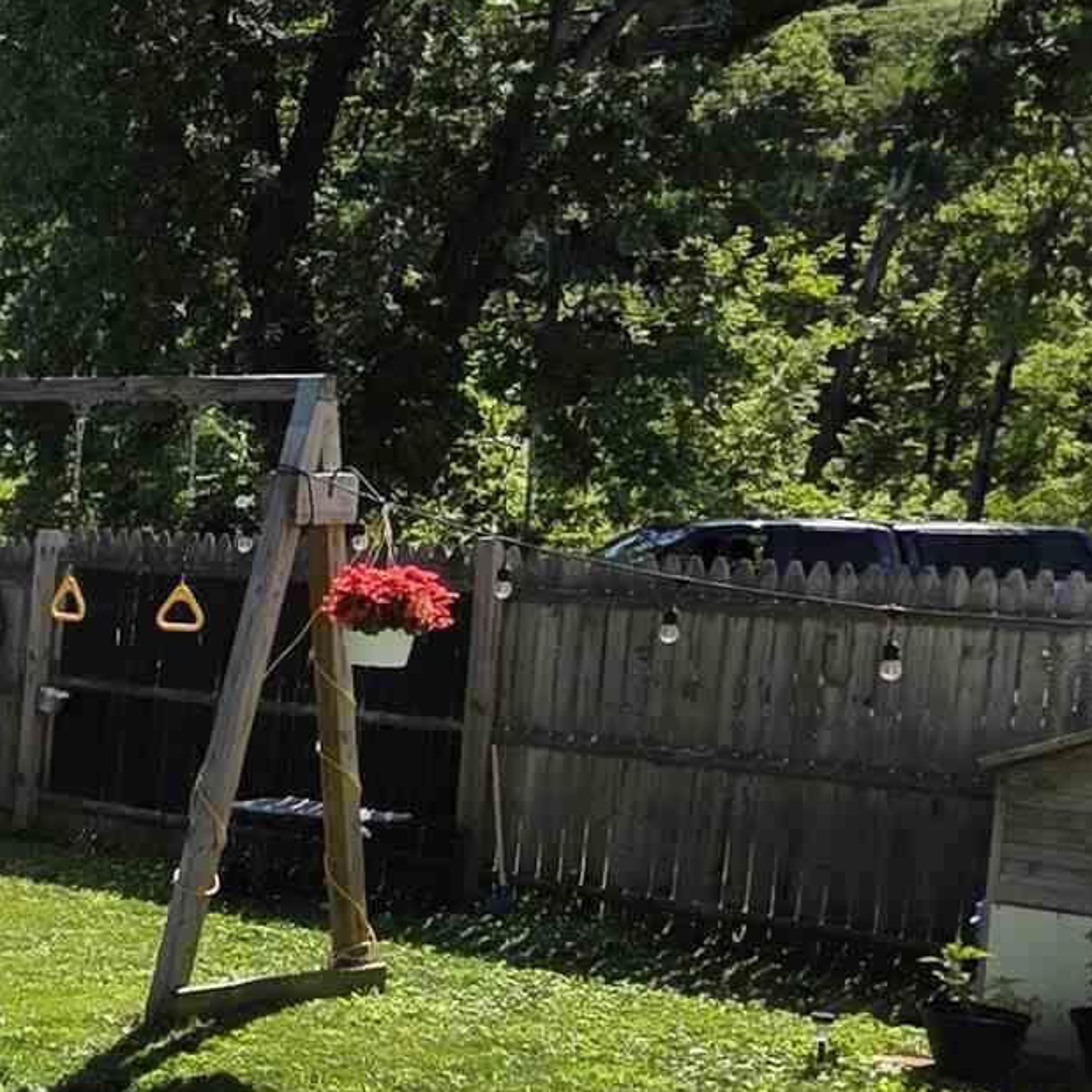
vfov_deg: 29.9
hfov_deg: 19.7
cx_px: -990
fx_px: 2034
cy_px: 716
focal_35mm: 57
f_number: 1.9
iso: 40
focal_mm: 2.2
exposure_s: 1/1245
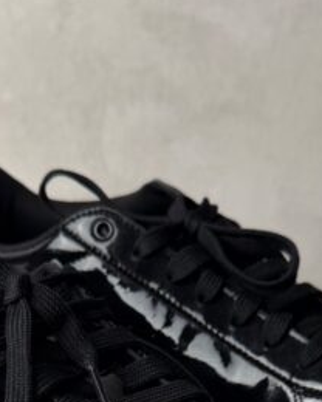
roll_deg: -1.7
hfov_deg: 21.2
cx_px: 127
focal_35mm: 72
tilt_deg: -35.1
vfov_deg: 23.6
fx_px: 858
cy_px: 510
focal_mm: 6.76
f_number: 1.78
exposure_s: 1/189
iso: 64
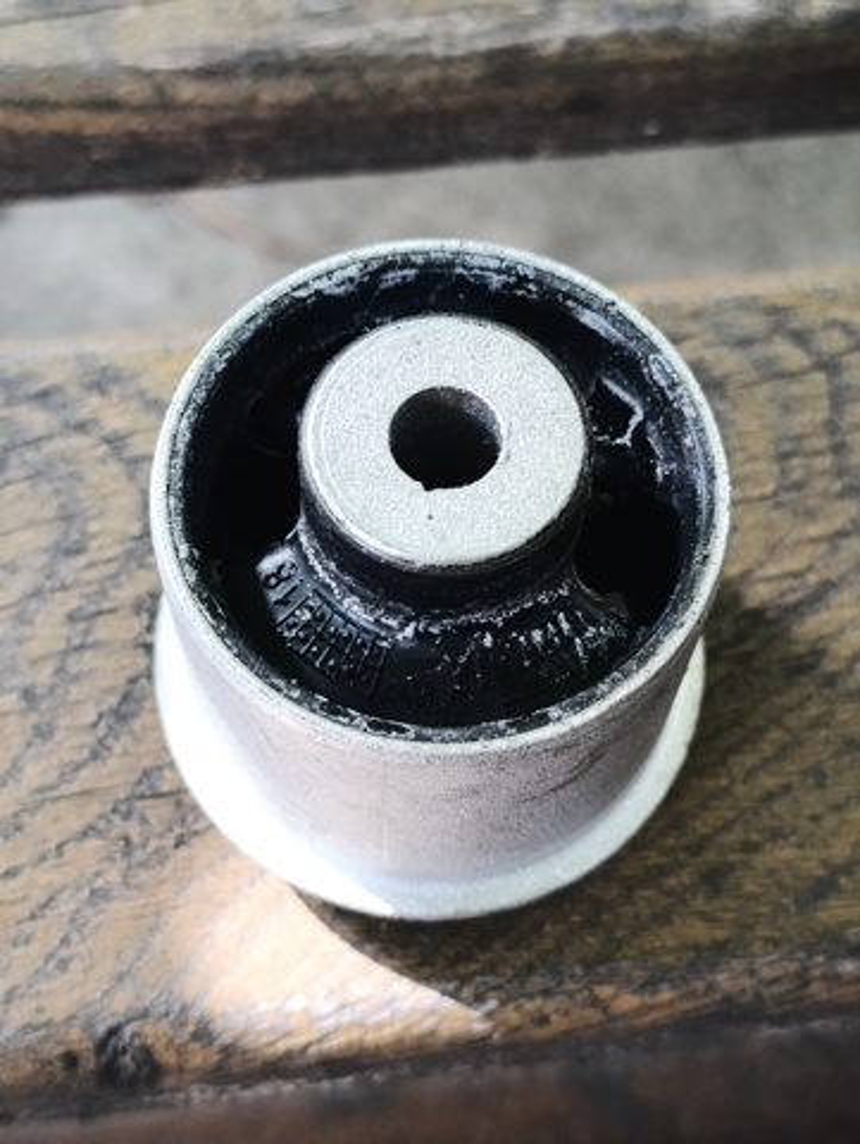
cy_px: 572
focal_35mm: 23
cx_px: 430
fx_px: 761
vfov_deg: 73.9
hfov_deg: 59.0
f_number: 1.6
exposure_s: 1/100
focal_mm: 6.14
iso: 640
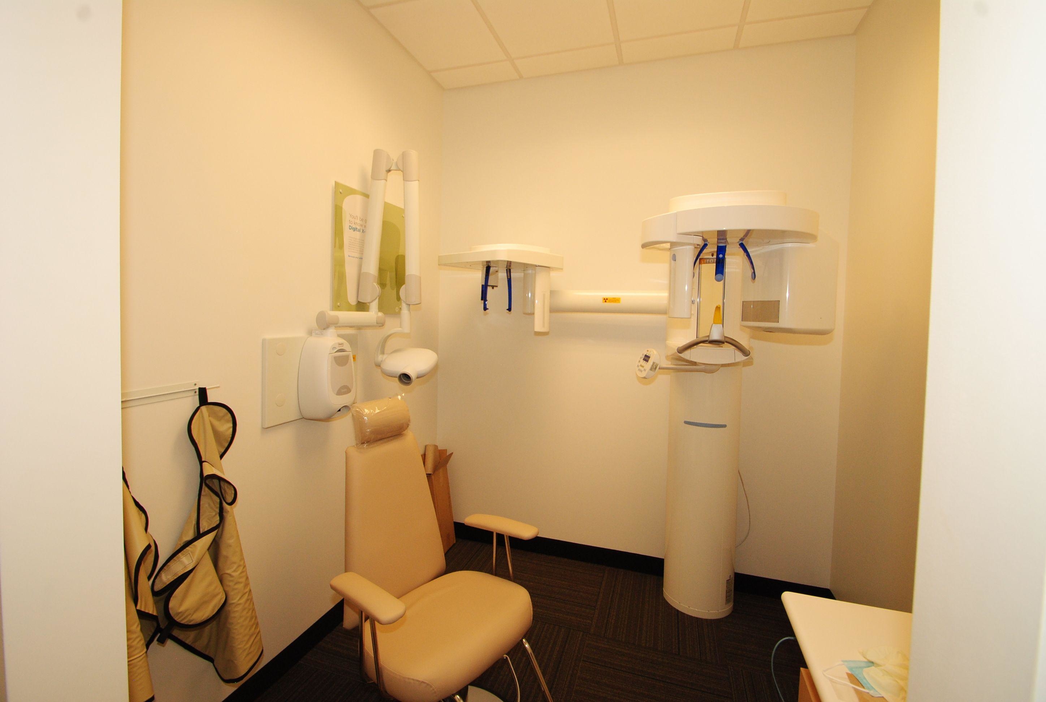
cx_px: 523
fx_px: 437
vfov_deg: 77.6
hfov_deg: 100.3
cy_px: 351
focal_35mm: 15
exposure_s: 1/60
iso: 400
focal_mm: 10
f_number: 5.6
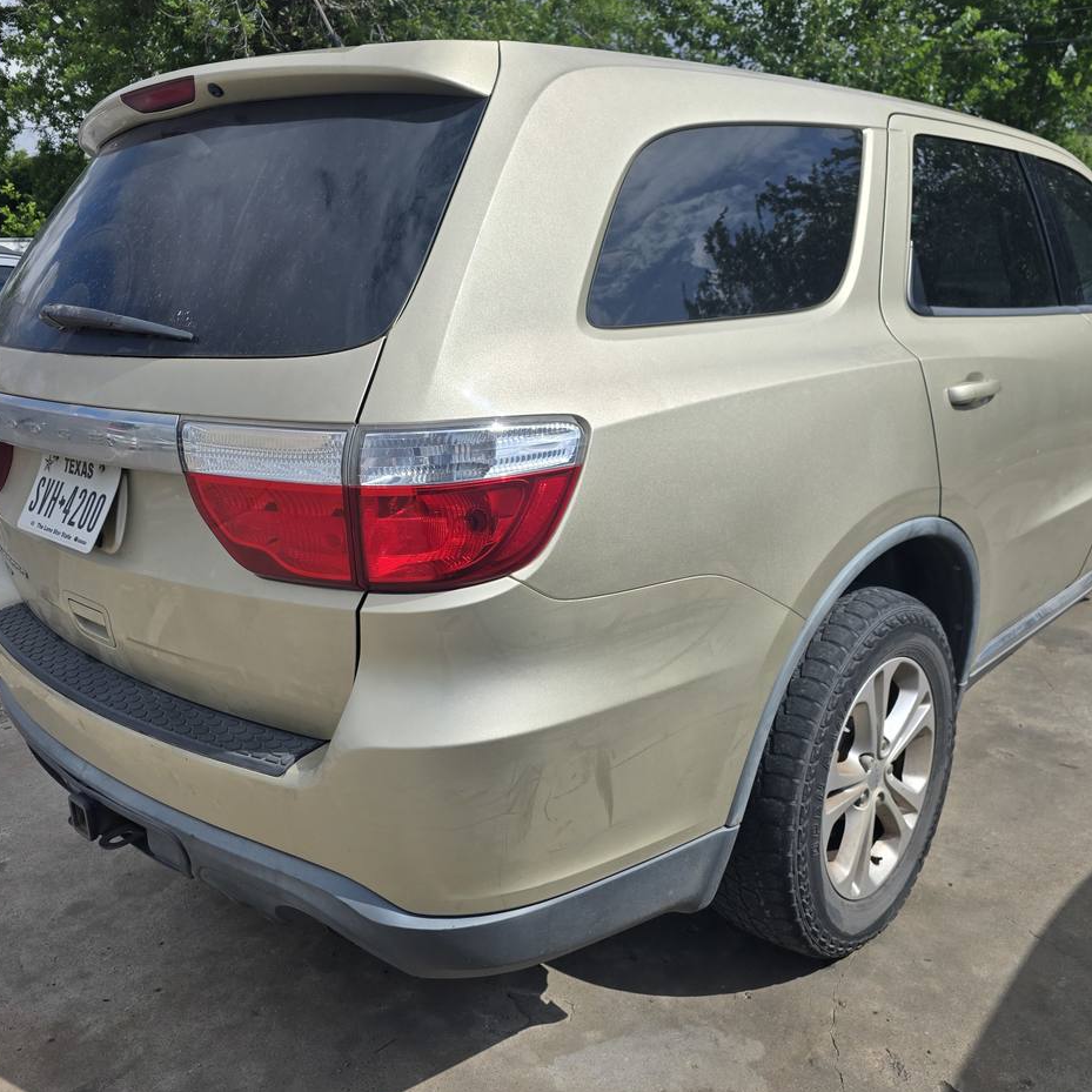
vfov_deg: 57.3
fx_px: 999
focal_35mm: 28
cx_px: 585
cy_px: 542
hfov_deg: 57.2
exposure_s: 1/1380
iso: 12
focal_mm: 6.3
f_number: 1.7
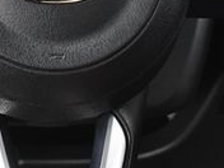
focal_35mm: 157
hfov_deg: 12.6
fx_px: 1016
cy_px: 34
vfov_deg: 9.4
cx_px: 61
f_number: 4.5
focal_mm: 30
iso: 2500
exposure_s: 1/160
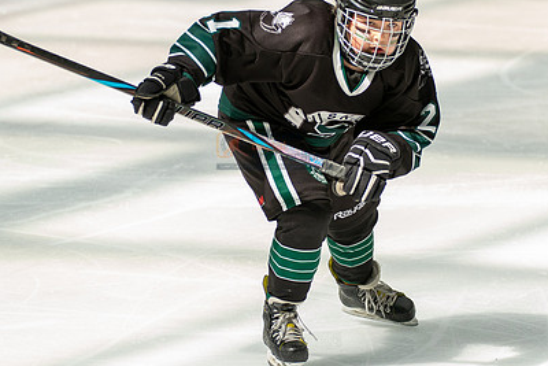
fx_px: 4172
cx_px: 386
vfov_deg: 5.0
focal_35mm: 274
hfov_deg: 7.5
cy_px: 114
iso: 1600
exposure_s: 1/2500
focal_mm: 140
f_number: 3.5
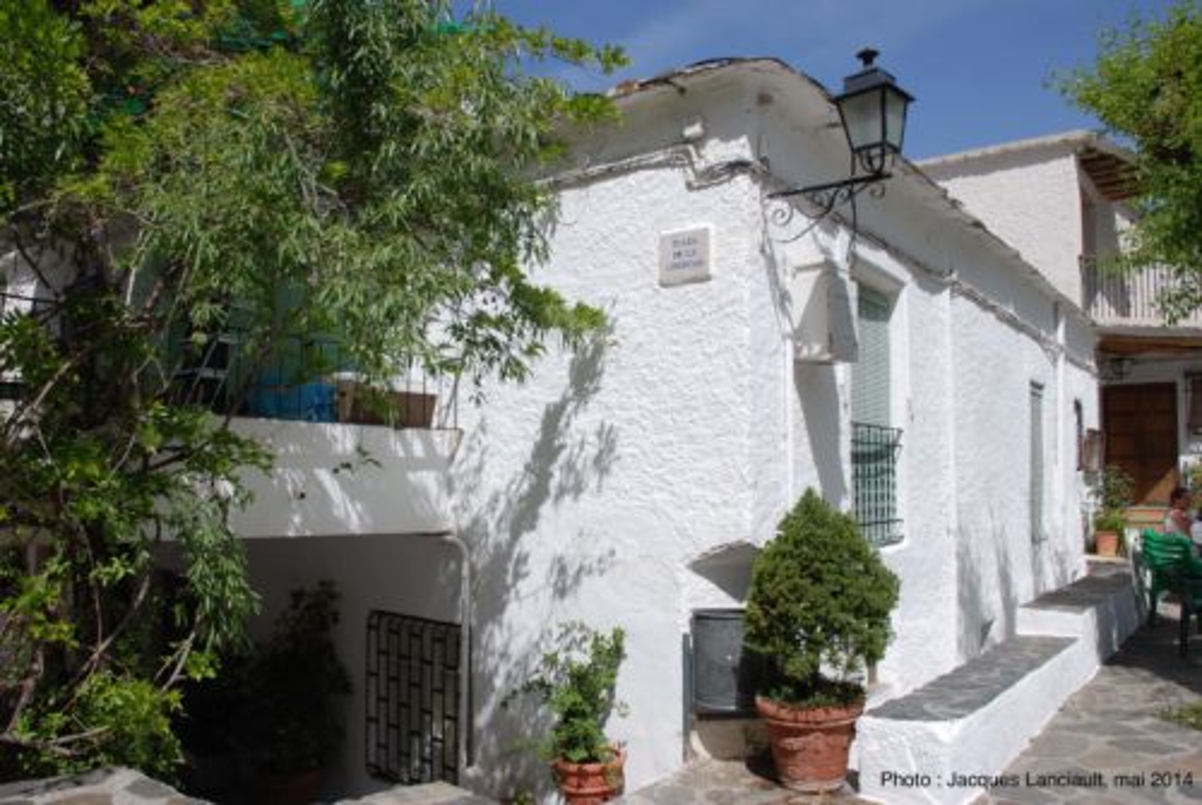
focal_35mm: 27
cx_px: 601
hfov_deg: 67.3
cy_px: 402
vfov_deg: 48.1
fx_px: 903
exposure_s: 1/320
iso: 100
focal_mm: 18
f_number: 9
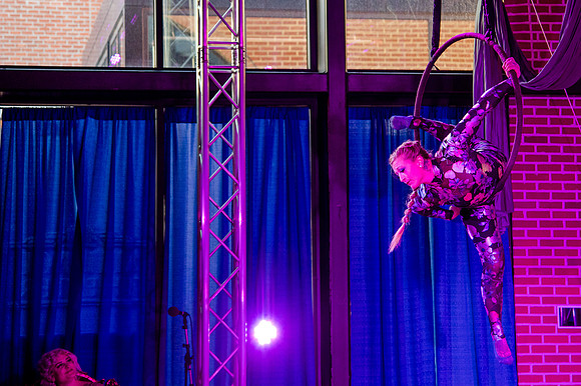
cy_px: 110
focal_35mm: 94
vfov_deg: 14.5
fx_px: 1520
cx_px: 335
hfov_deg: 21.6
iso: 2500
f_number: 4
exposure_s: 1/320
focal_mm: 66
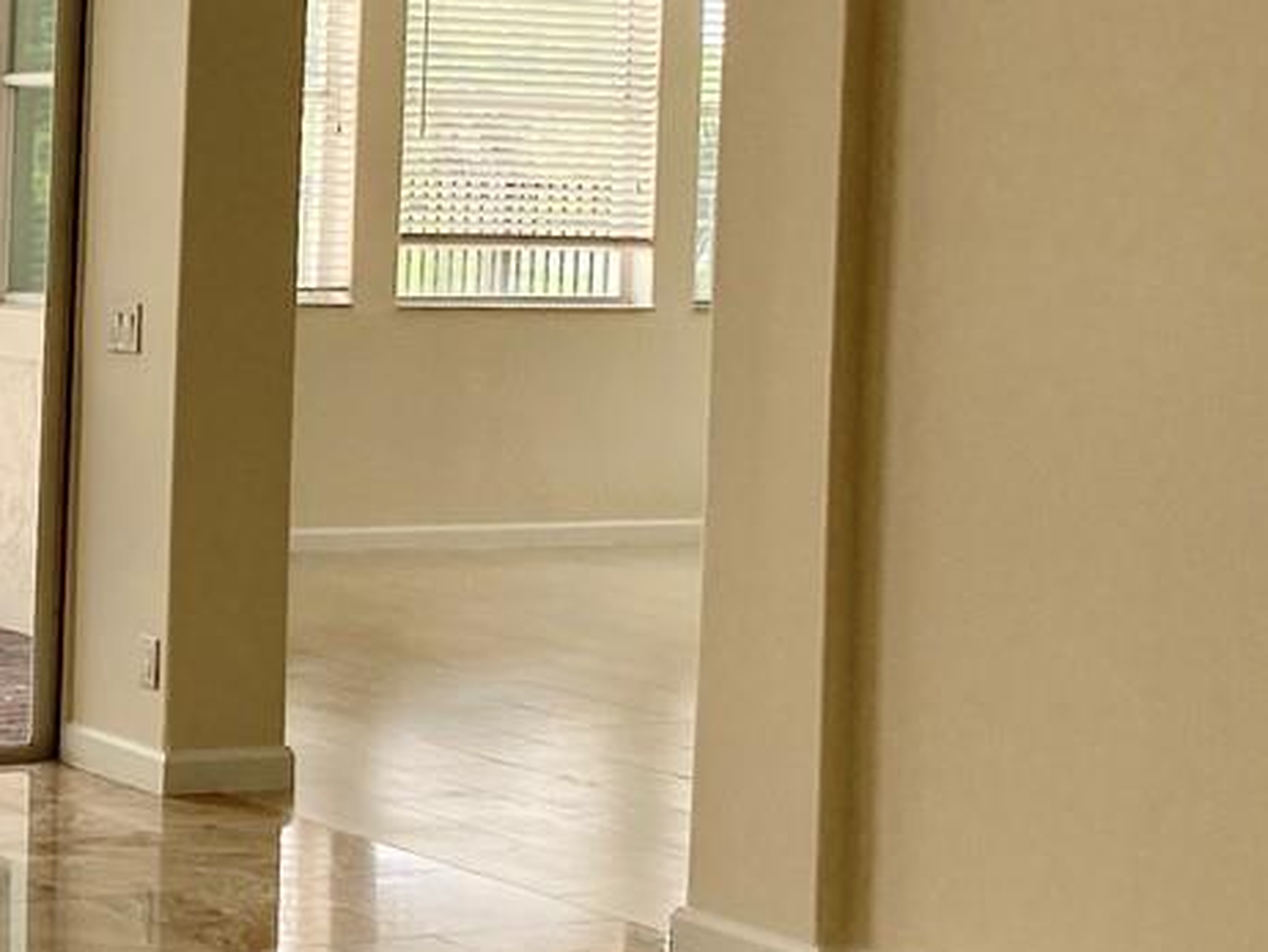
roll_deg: -2.1
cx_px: -420
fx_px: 3298
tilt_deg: -3.0
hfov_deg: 19.8
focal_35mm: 90
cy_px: 285
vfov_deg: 16.4
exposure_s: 1/262
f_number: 1.8
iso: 32
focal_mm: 4.25
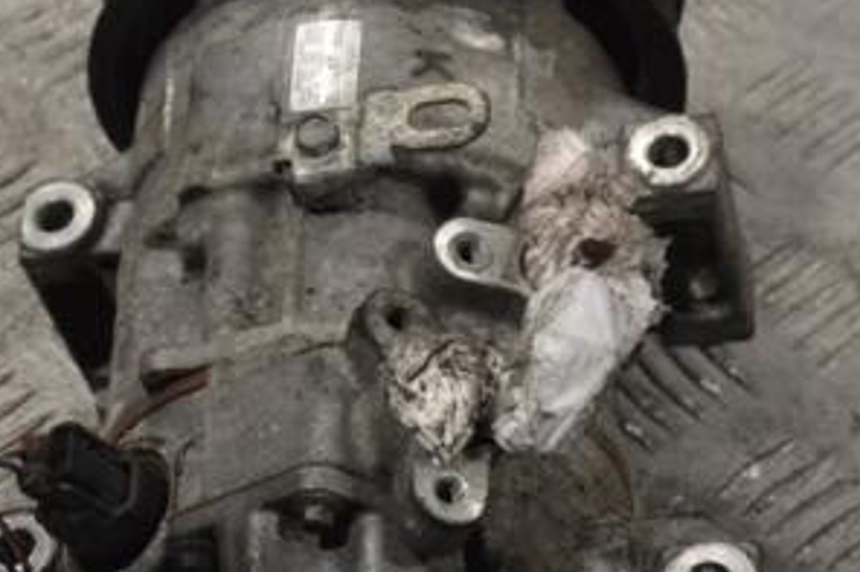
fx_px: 3199
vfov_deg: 10.2
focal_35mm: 134
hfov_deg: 15.3
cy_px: 287
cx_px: 293
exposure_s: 1/320
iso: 3200
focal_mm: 44
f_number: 9
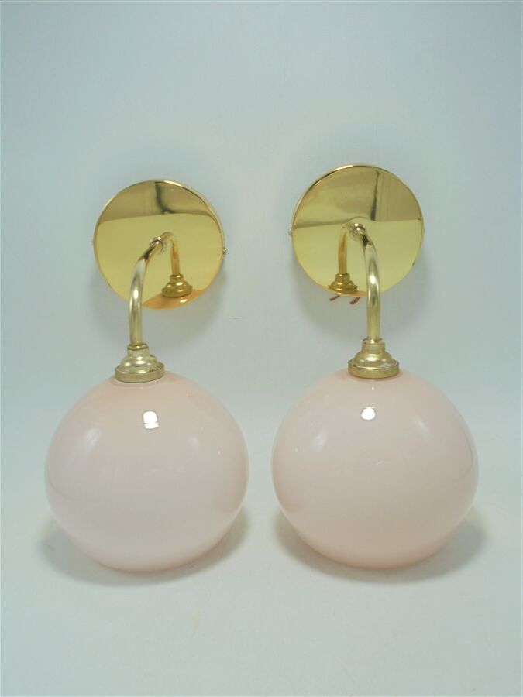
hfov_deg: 41.8
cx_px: 262
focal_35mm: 34
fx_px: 685
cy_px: 348
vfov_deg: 54.0
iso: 100
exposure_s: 1/100
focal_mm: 6.1
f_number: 4
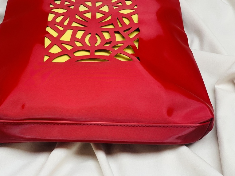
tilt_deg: -49.1
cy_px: 65
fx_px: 462
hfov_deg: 28.5
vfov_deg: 21.6
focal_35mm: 68
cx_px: 91
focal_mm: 6
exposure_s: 1/116
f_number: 2.4
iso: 125
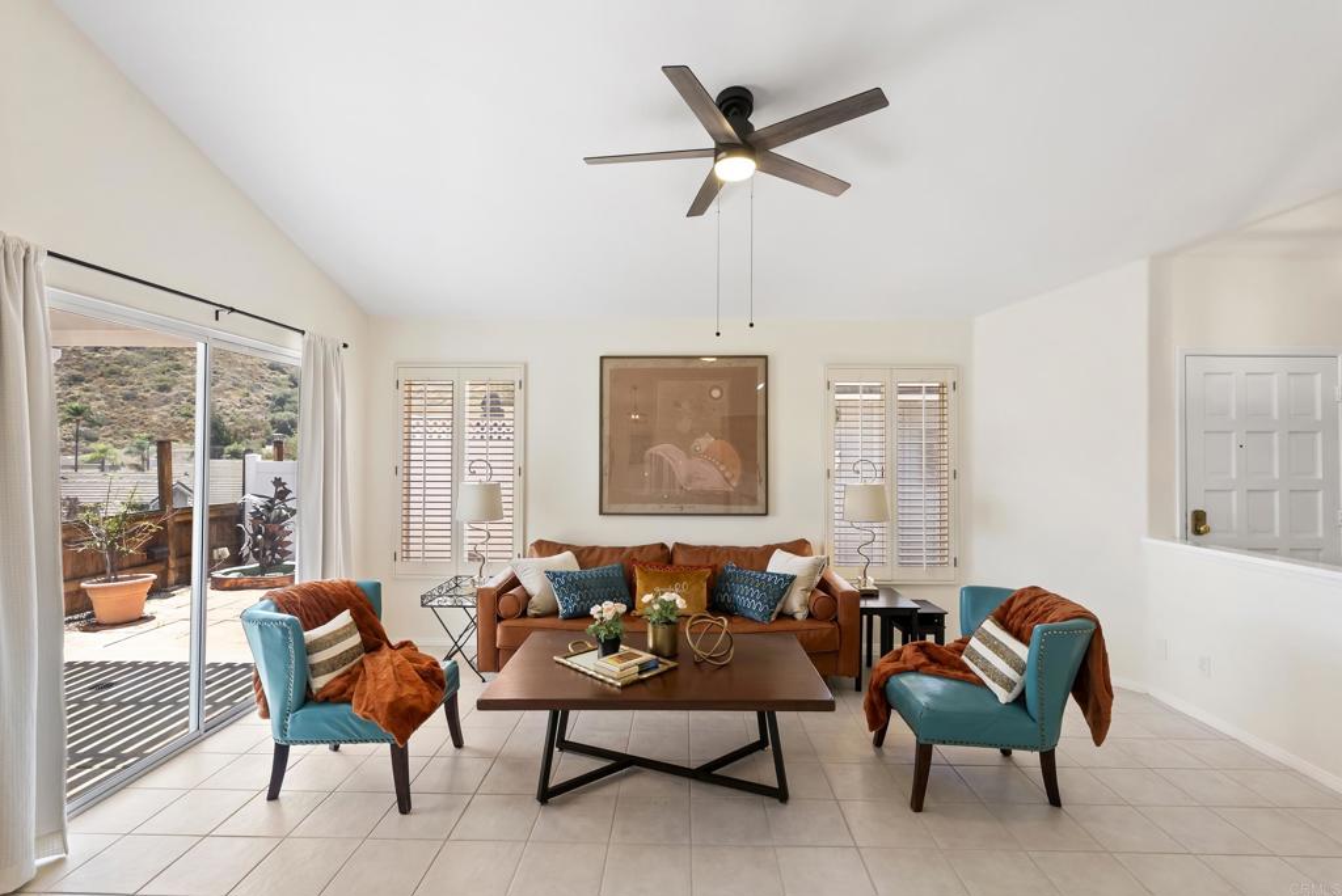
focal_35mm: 16
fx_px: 597
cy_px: 448
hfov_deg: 96.7
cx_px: 671
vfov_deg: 73.8
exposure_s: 1/40
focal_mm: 16
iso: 500
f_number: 8
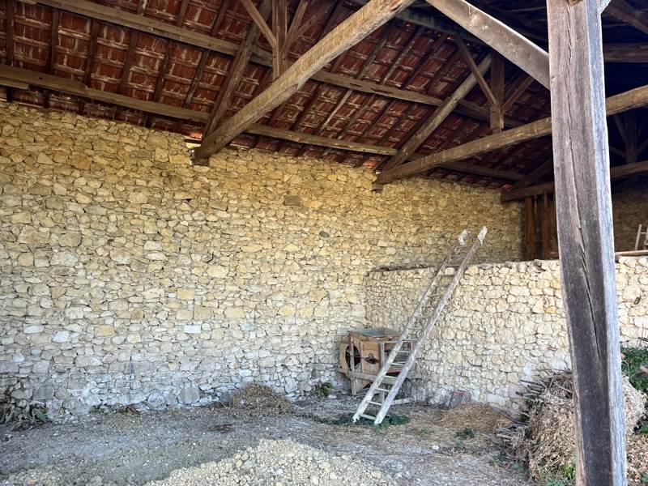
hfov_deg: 67.3
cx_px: 324
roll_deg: -0.4
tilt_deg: +6.1
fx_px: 487
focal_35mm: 26
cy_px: 243
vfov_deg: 53.1
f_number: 1.6
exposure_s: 1/121
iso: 64
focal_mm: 5.1
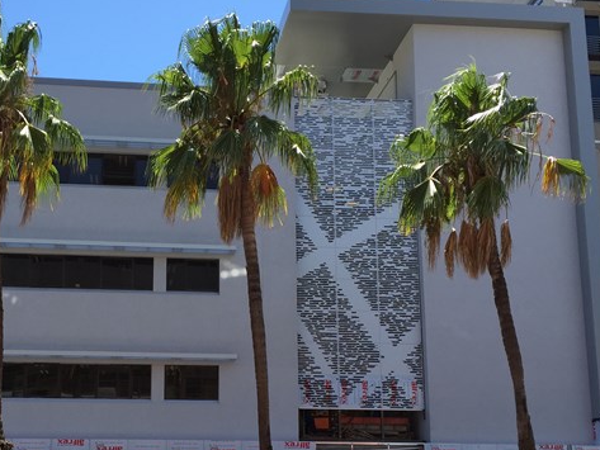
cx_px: 212
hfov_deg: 38.6
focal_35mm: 49
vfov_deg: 29.4
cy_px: 313
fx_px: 850
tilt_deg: +11.5
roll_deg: -1.6
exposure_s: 1/989
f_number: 2.2
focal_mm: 4.15
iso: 32
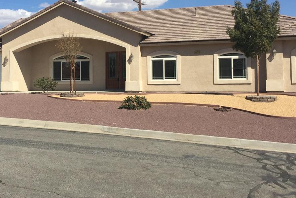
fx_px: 411
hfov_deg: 39.5
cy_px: 74
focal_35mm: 50
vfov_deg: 26.9
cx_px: 120
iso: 32
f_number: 2.2
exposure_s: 1/3049
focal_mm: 4.15
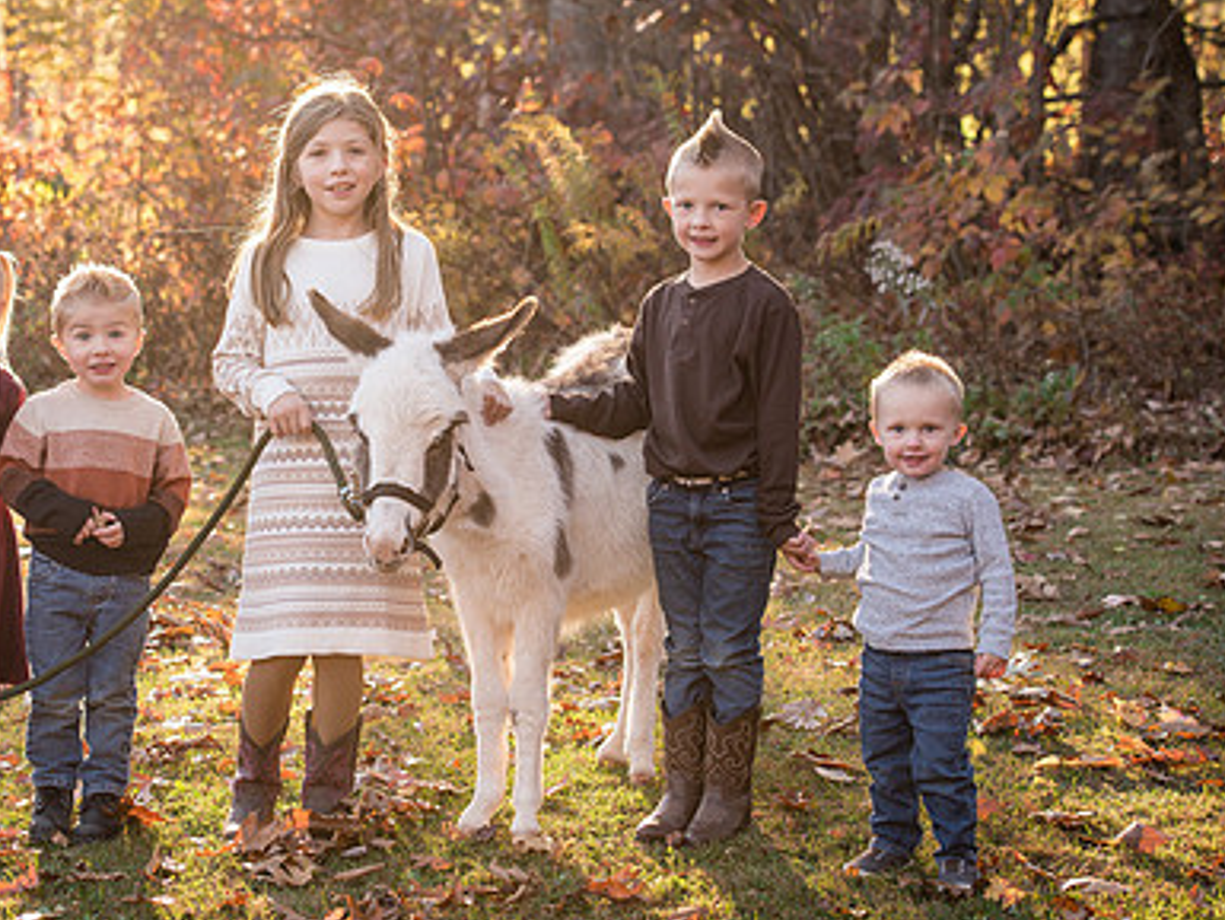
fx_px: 4000
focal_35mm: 113
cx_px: 369
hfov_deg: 17.3
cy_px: 406
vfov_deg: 13.1
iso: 500
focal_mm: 78
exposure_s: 1/250
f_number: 5
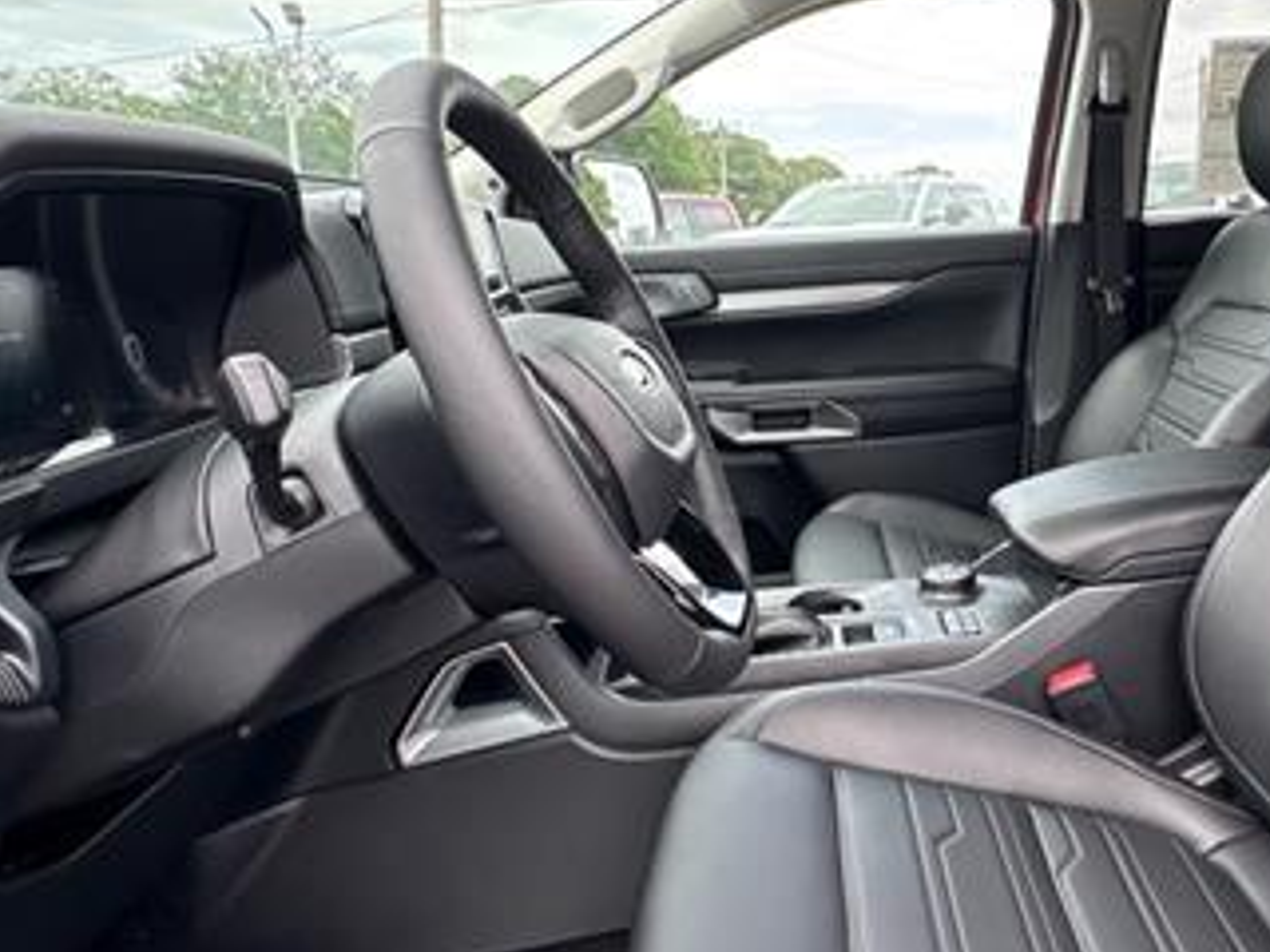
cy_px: 389
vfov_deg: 49.5
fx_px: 1027
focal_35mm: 28
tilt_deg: -6.5
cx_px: 949
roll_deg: -2.2
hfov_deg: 60.1
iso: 40
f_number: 2.2
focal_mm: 2.22
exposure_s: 1/153
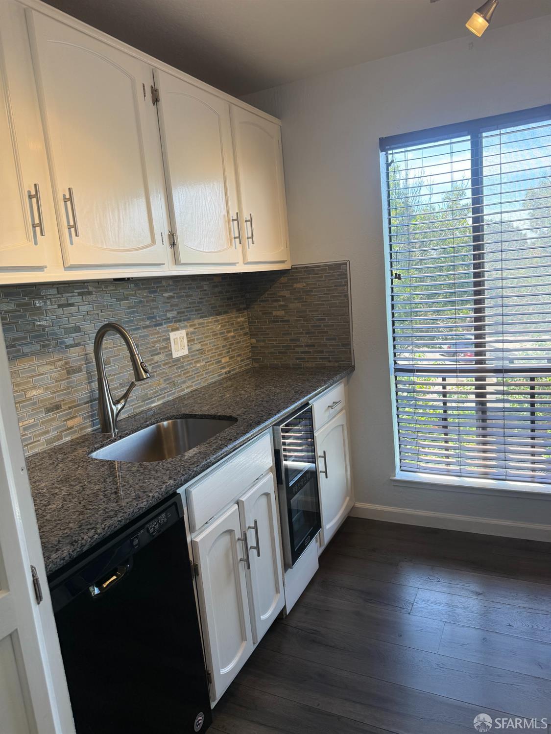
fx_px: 509
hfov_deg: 56.8
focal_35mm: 24
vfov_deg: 71.6
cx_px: 276
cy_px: 367
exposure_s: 1/240
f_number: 1.78
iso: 125
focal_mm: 6.76
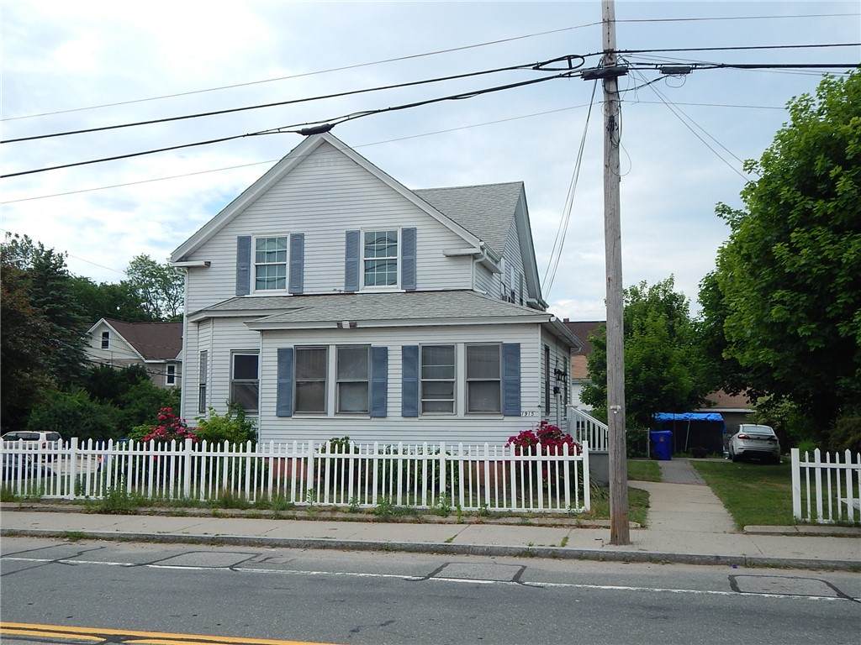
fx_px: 871
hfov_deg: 52.6
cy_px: 322
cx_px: 430
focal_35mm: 35
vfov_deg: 40.7
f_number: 3.3
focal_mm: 6.1
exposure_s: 1/800
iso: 125
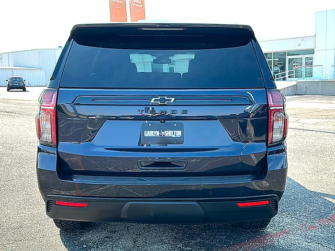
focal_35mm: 37
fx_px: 358
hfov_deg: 50.1
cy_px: 126
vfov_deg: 38.7
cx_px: 168
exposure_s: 1/1818
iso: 80
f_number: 1.78
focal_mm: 6.86
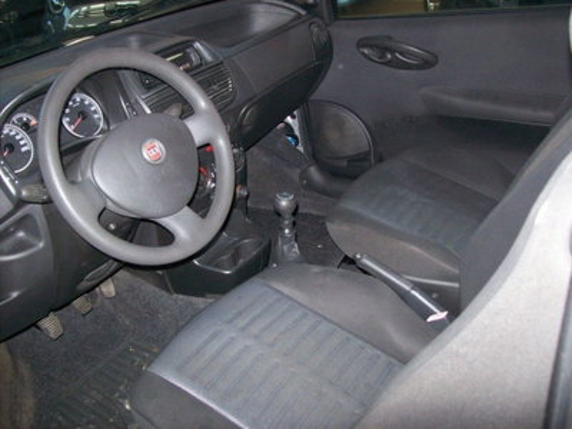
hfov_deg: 51.4
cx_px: 286
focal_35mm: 36
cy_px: 214
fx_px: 595
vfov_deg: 39.7
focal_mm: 6
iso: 200
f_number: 2.7
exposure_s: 1/64
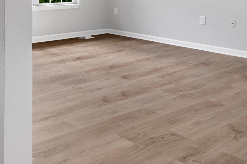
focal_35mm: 47
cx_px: 21
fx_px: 322
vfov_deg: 26.3
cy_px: -18
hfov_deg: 38.8
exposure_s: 1/640
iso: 640
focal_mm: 16
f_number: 8
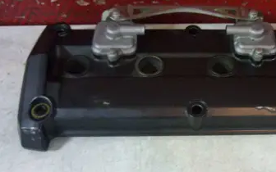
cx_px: 196
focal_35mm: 50
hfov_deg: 39.5
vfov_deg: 25.8
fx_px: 376
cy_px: 84
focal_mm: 5.5
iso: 400
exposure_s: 1/8
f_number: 2.8
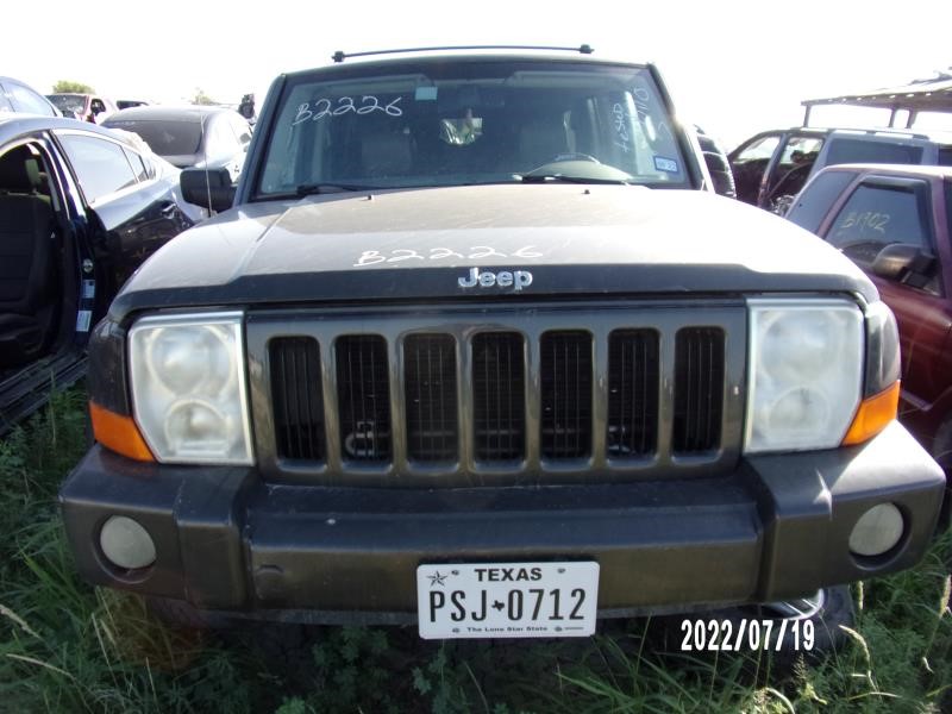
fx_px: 660
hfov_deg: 71.6
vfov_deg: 56.8
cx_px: 476
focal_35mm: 24
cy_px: 357
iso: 80
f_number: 3.3
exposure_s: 1/280
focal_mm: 4.3
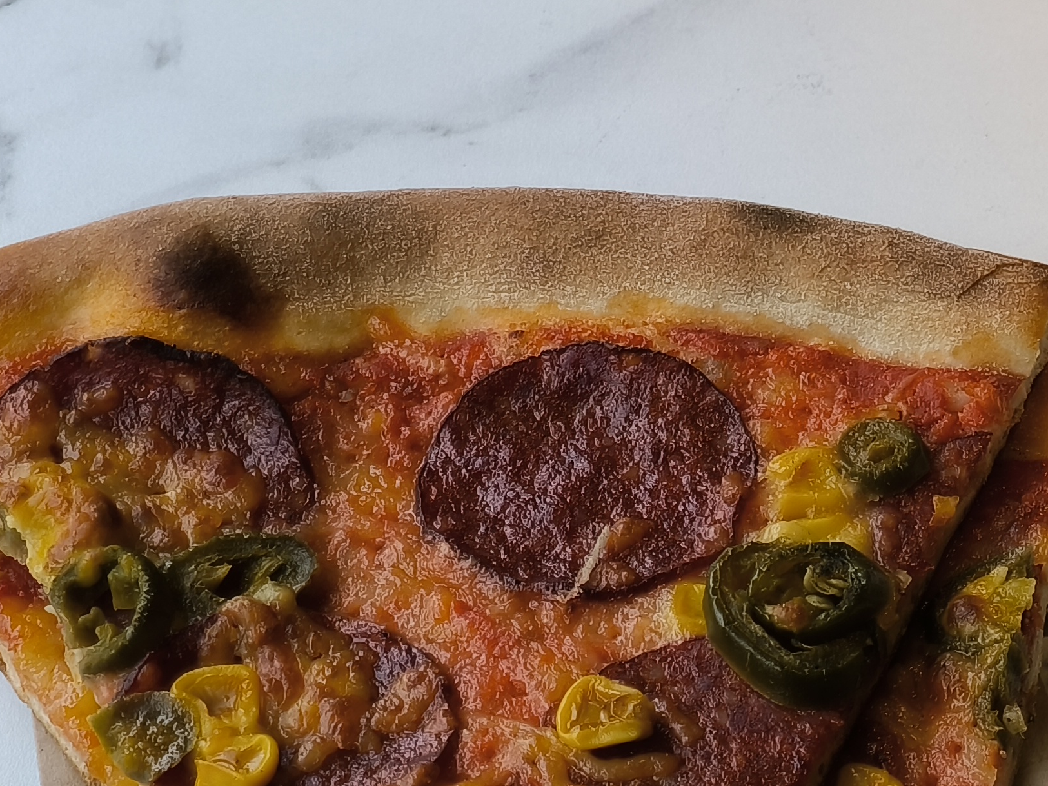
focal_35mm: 126
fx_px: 3815
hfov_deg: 15.2
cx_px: 1190
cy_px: 791
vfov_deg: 11.6
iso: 50
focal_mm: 7.1
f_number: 1.9
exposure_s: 1/177
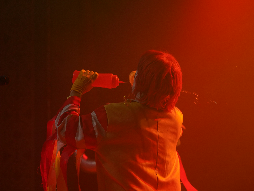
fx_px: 836
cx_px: 127
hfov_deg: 17.3
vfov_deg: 13.0
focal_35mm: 114
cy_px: 77
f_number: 4
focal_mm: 86
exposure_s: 1/160
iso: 2000
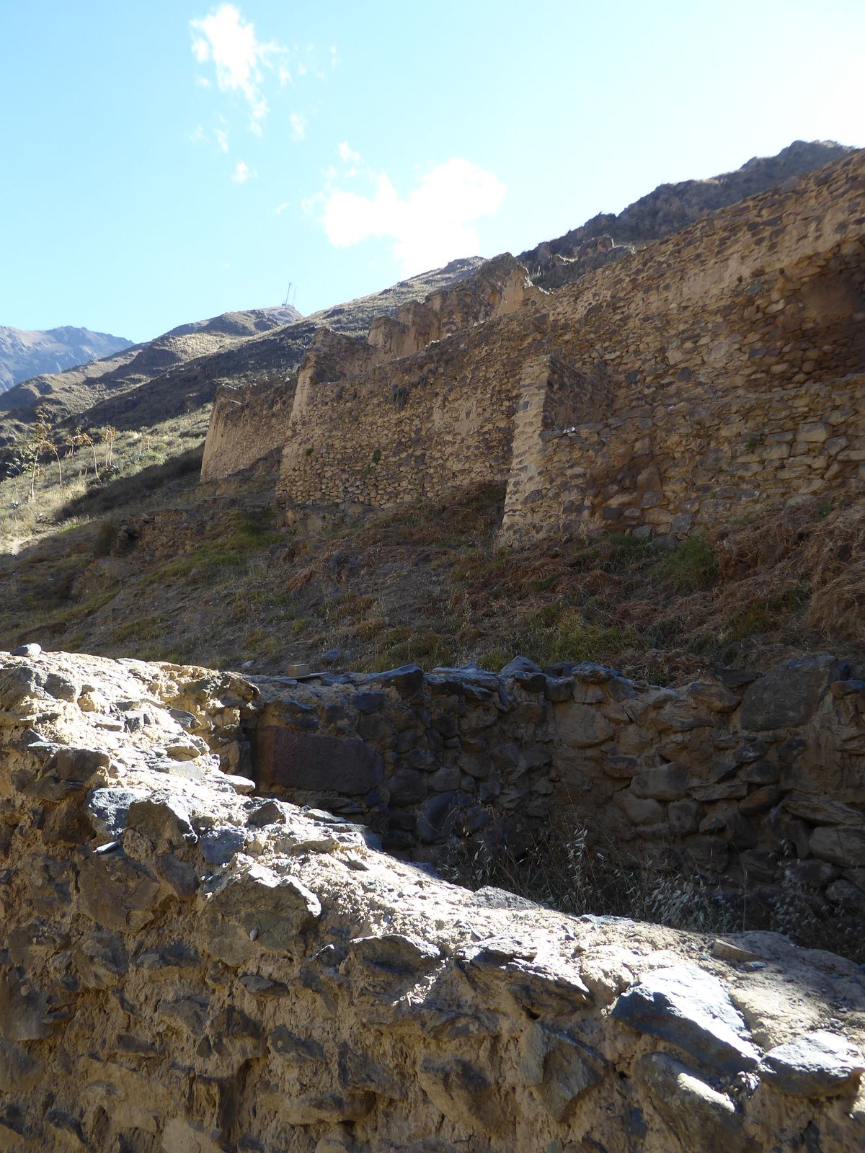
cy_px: 576
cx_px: 432
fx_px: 900
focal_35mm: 27
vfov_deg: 65.3
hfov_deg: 51.4
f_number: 3.4
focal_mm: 4.7
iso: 80
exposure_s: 1/200
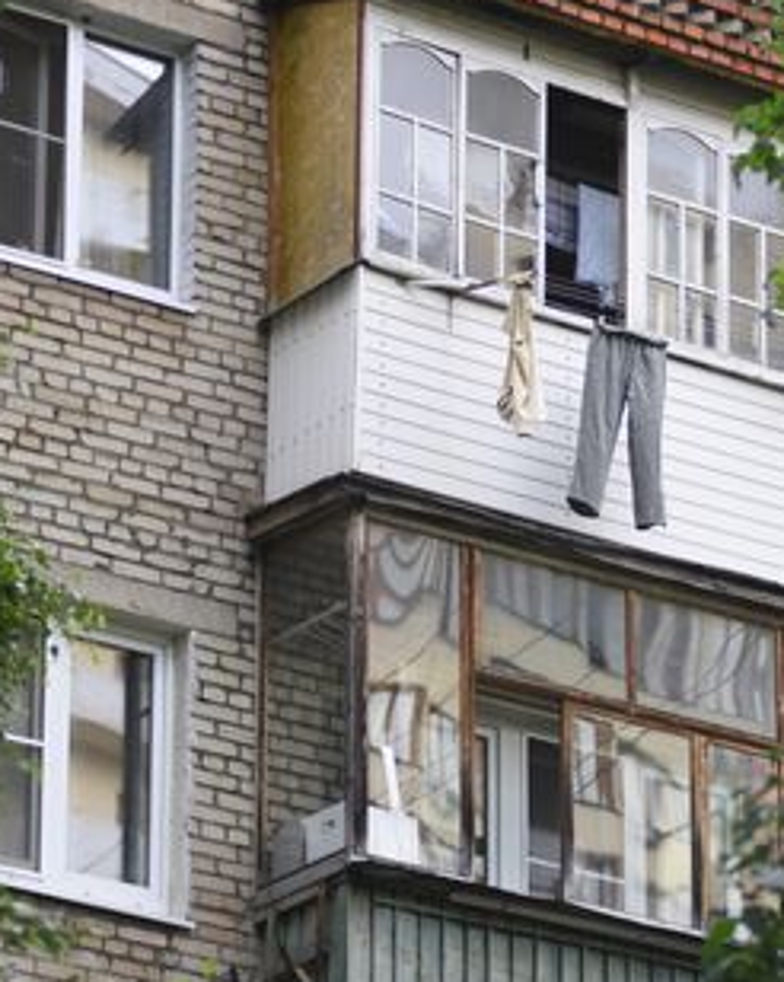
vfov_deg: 9.1
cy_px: 619
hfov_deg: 7.3
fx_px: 6184
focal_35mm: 213
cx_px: 488
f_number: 2.8
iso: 1600
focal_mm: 100
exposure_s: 1/3200
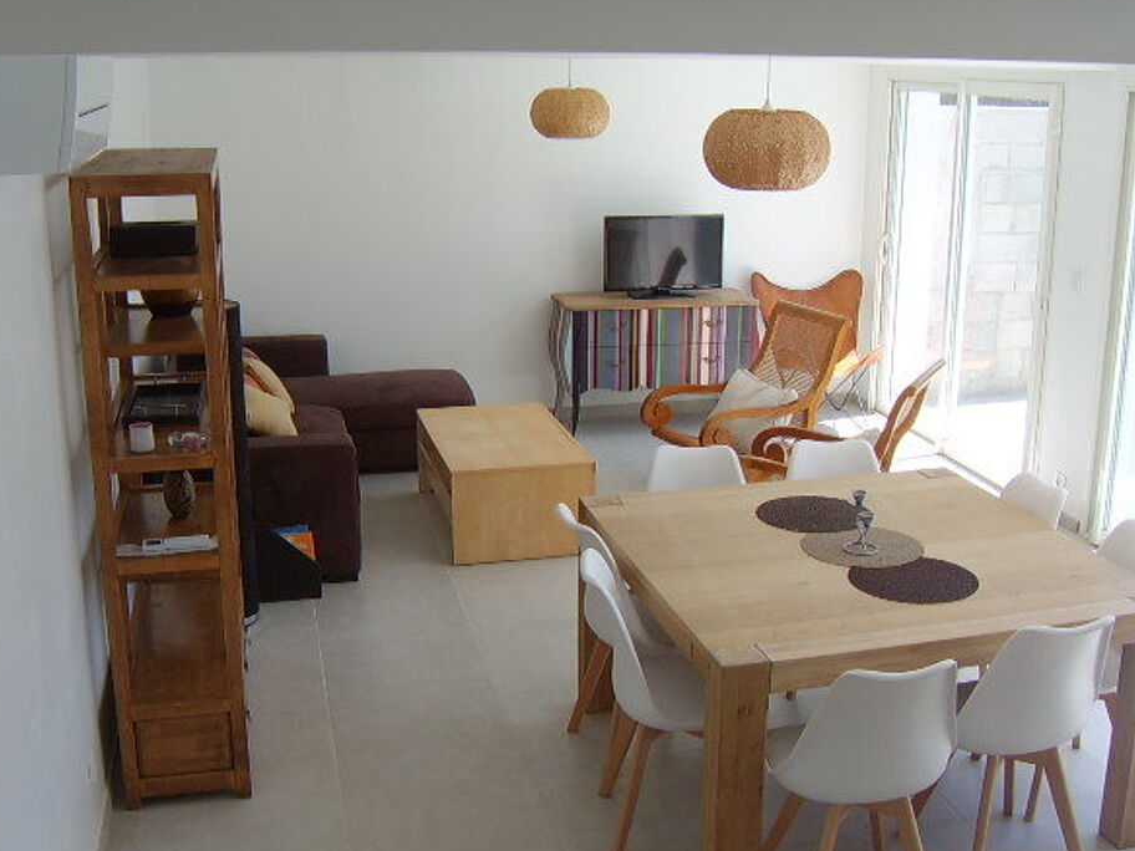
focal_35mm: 34
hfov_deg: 53.9
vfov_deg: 41.8
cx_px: 604
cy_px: 449
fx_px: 1115
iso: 50
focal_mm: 8.13
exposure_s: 1/78
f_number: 4
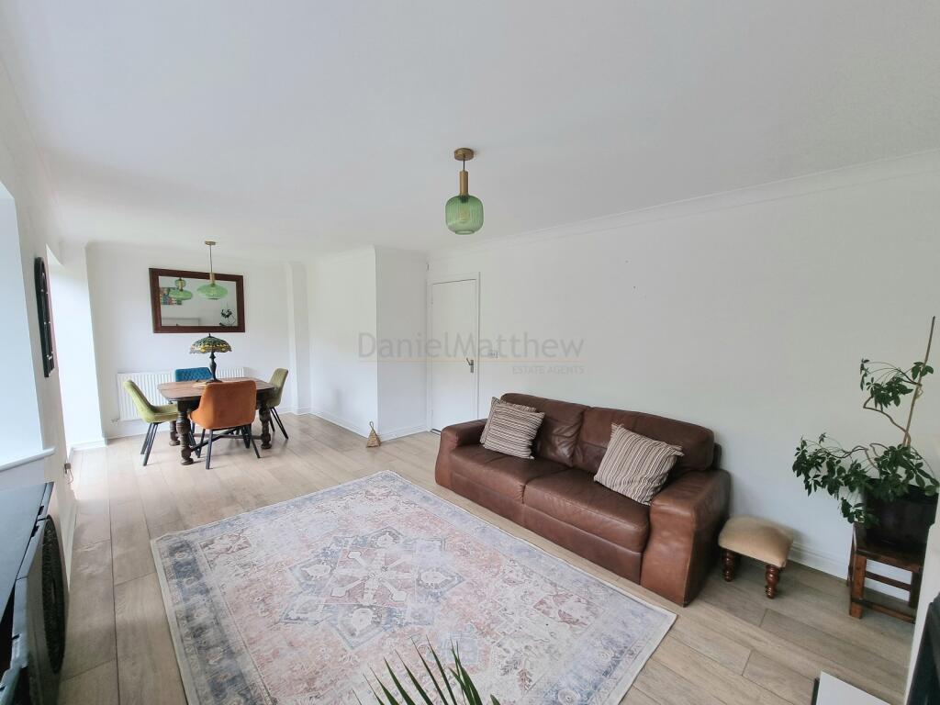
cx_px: 470
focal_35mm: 13
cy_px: 352
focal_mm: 2.2
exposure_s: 1/179
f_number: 2.2
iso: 50
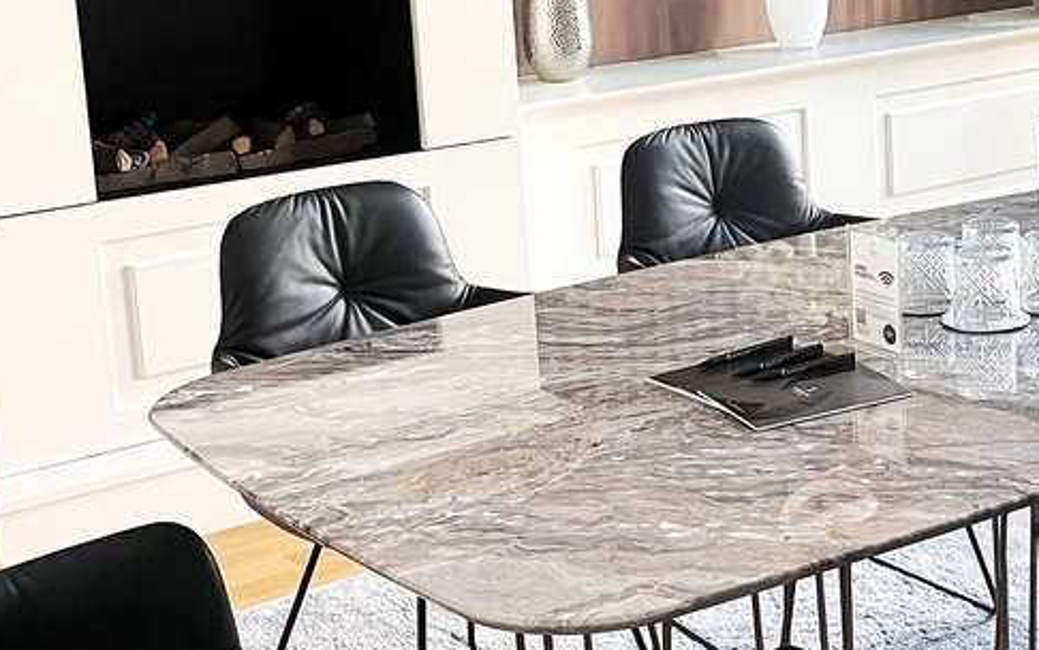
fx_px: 1926
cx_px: 859
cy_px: 122
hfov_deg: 29.4
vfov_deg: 19.0
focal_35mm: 68
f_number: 1.6
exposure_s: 1/50
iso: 80
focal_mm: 4.2
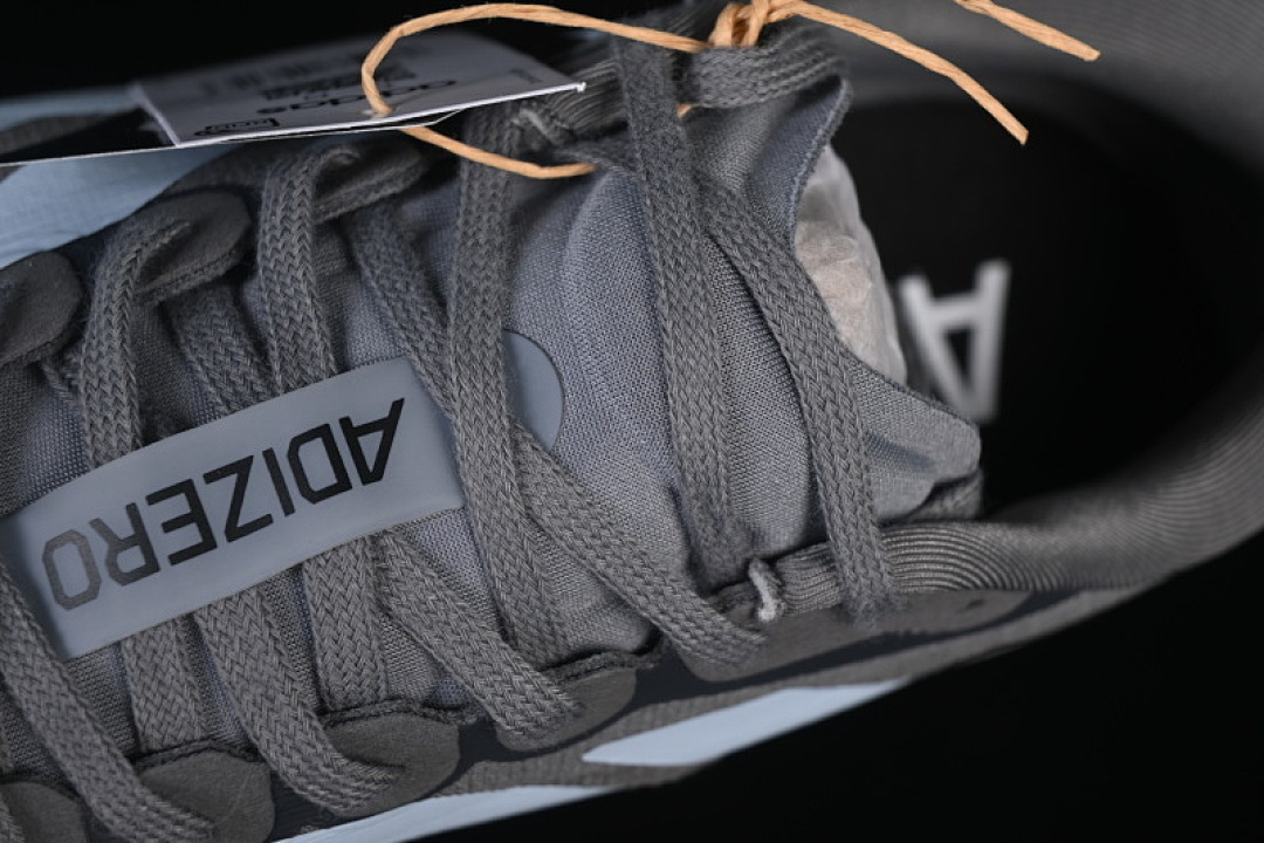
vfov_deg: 18.2
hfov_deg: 27.0
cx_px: 632
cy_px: 422
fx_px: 2633
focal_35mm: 75
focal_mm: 50
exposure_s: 1/80
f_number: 7.1
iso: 160
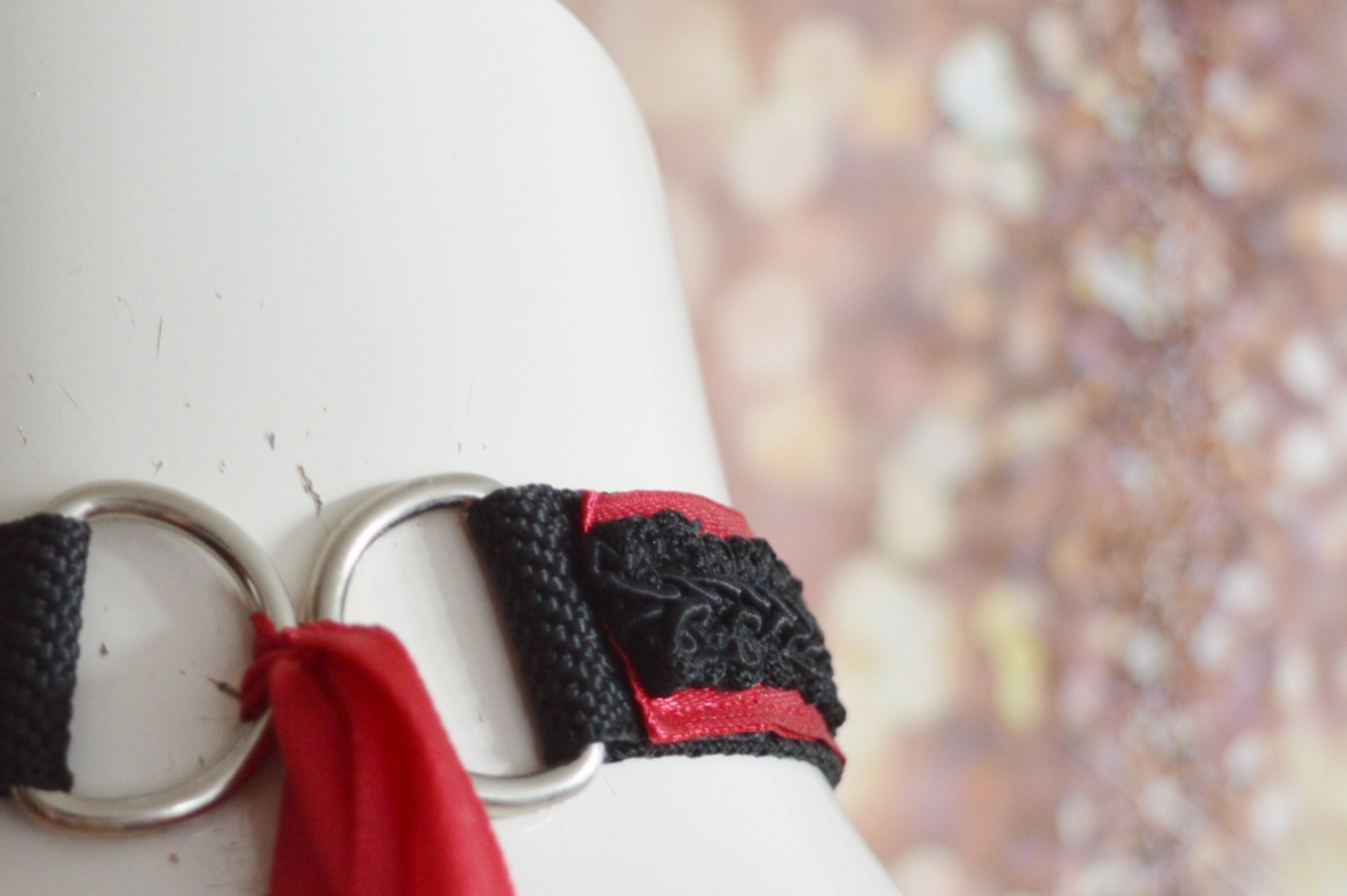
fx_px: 4187
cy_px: 496
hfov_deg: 18.1
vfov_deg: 12.2
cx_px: 225
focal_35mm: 112
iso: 400
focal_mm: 34
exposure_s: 1/60
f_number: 4.5
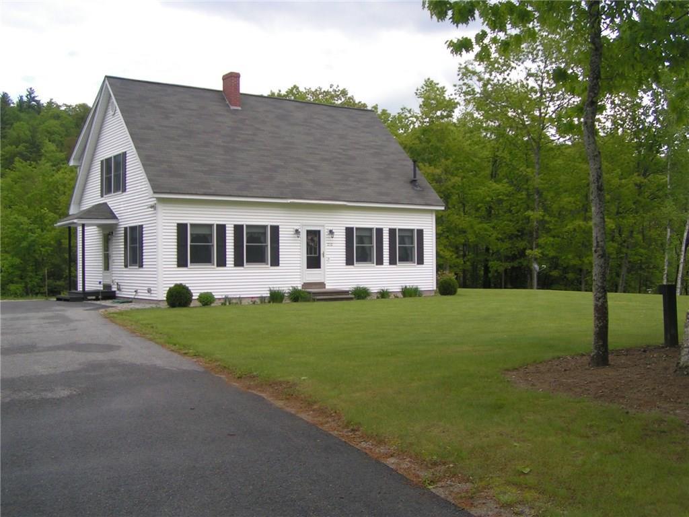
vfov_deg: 37.7
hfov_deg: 49.0
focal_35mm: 38
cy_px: 258
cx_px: 344
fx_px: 756
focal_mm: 5.8
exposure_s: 1/500
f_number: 2.8
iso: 80
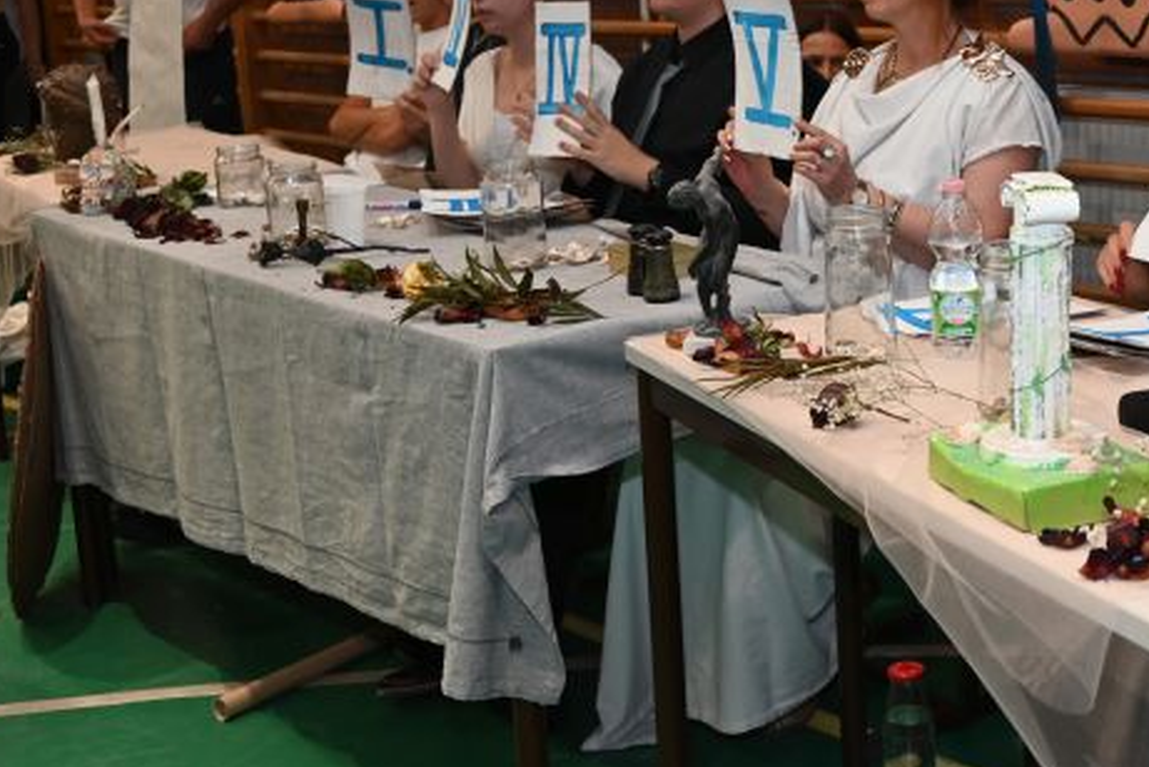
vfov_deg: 22.8
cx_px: 962
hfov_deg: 32.7
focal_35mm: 59
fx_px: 1884
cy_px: 172
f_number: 5.6
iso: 1600
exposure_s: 1/125
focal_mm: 34
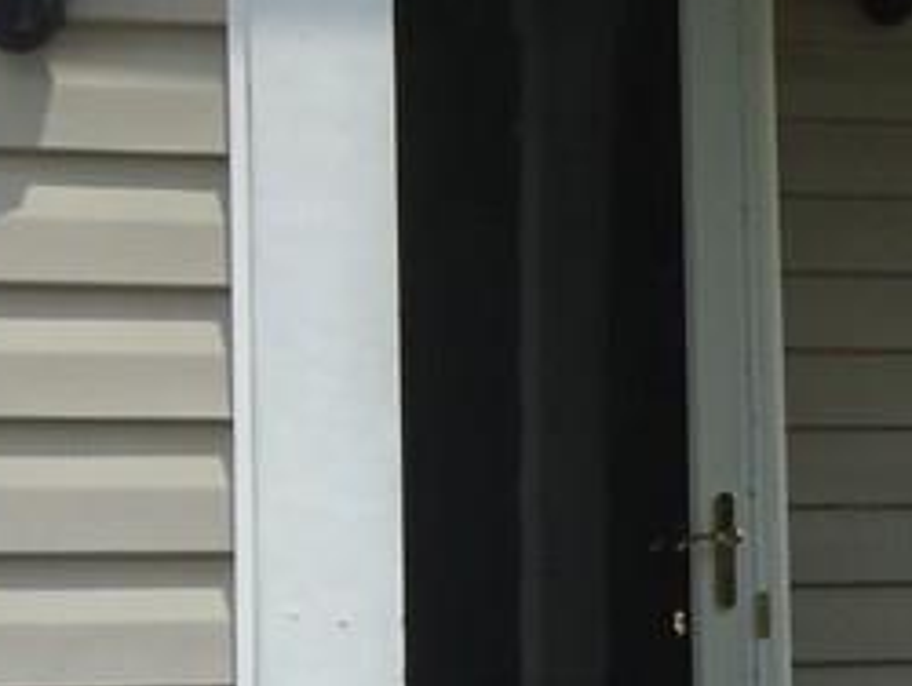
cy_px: 405
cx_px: 1175
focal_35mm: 172
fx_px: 4536
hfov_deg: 11.2
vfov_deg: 8.6
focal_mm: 7.4
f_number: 4.1
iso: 100
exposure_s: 1/500
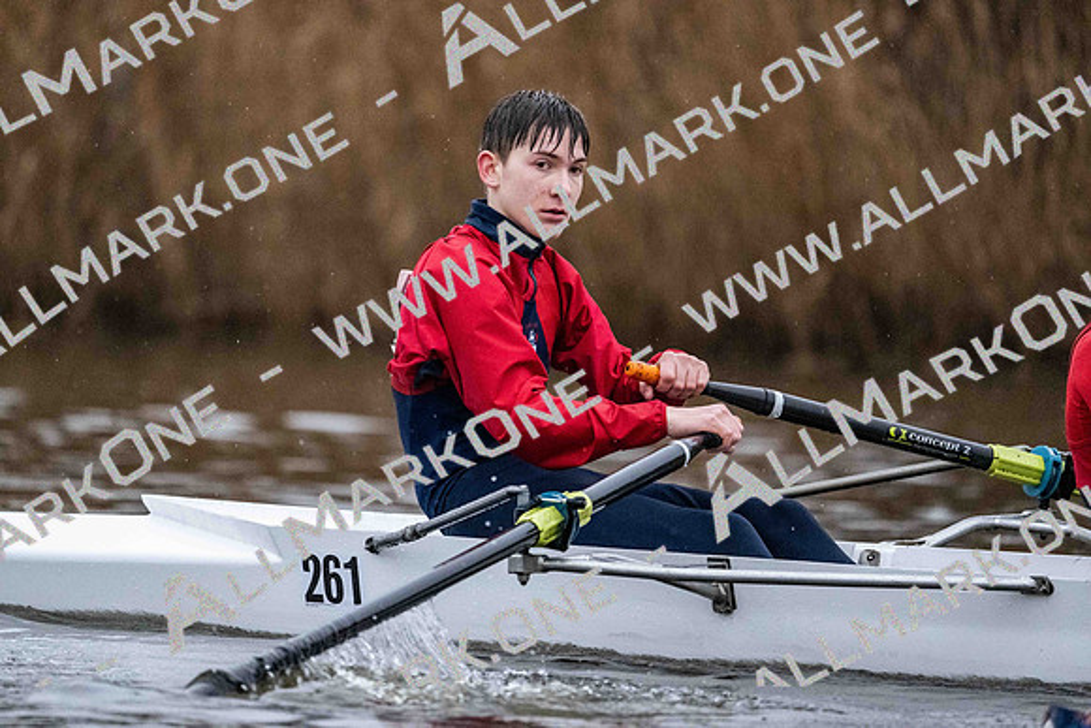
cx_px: 546
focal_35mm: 400
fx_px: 12124
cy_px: 364
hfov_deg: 5.2
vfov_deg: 3.4
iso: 11400
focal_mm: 400
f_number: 4.5
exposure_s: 1/1600
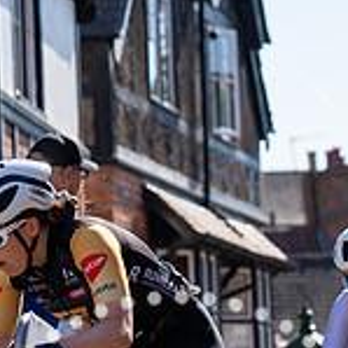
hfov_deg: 7.4
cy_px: 391
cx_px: 544
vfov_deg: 7.5
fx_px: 2639
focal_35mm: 232
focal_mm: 70
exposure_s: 1/1000
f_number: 3.5
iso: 100
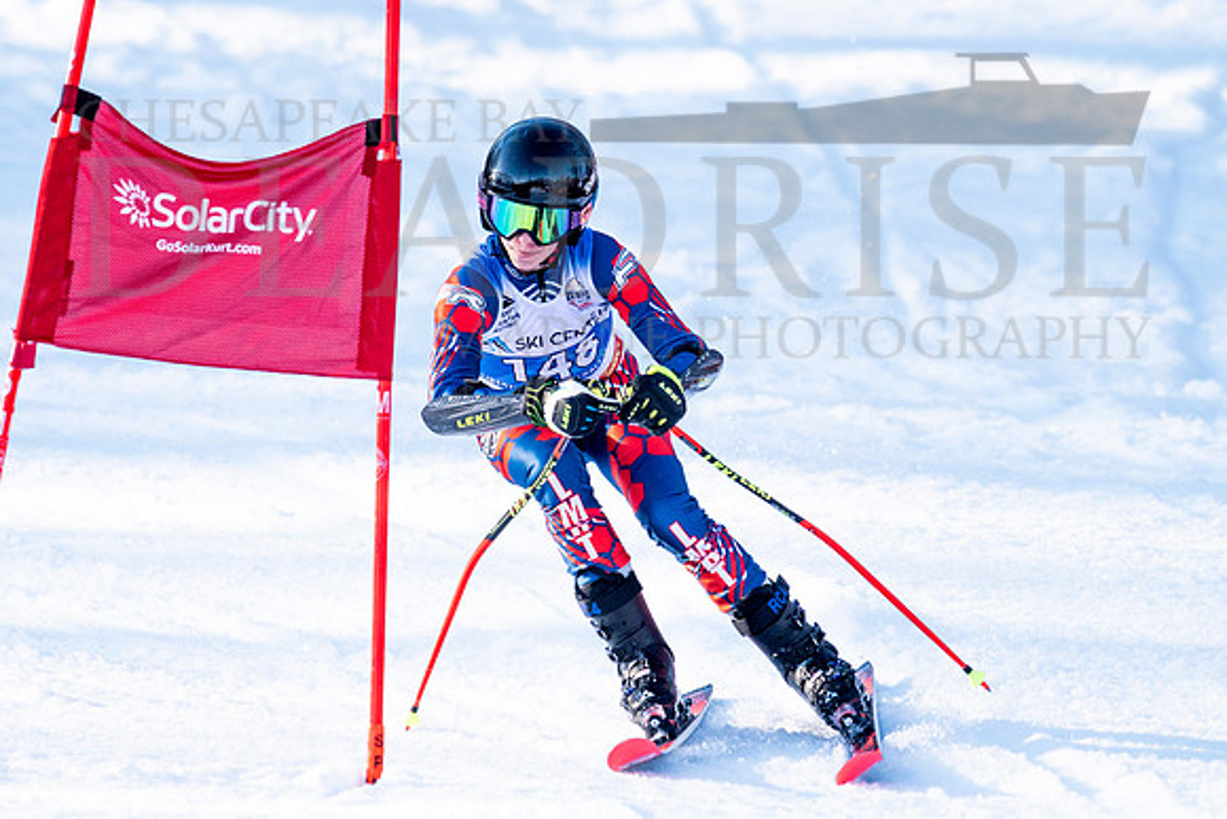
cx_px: 530
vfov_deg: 2.1
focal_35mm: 640
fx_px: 21830
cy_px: 402
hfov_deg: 3.2
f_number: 8
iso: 1250
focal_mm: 560
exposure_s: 1/2000
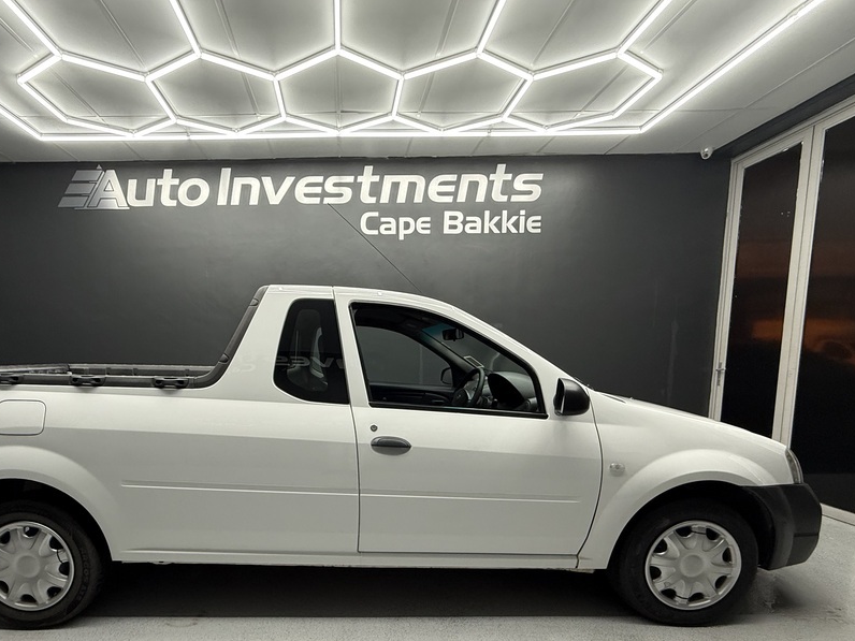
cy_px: 411
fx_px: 445
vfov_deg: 70.1
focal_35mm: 18
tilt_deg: -7.0
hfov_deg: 86.7
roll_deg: +1.3
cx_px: 345
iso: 160
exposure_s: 1/100
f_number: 2.2
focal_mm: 2.22
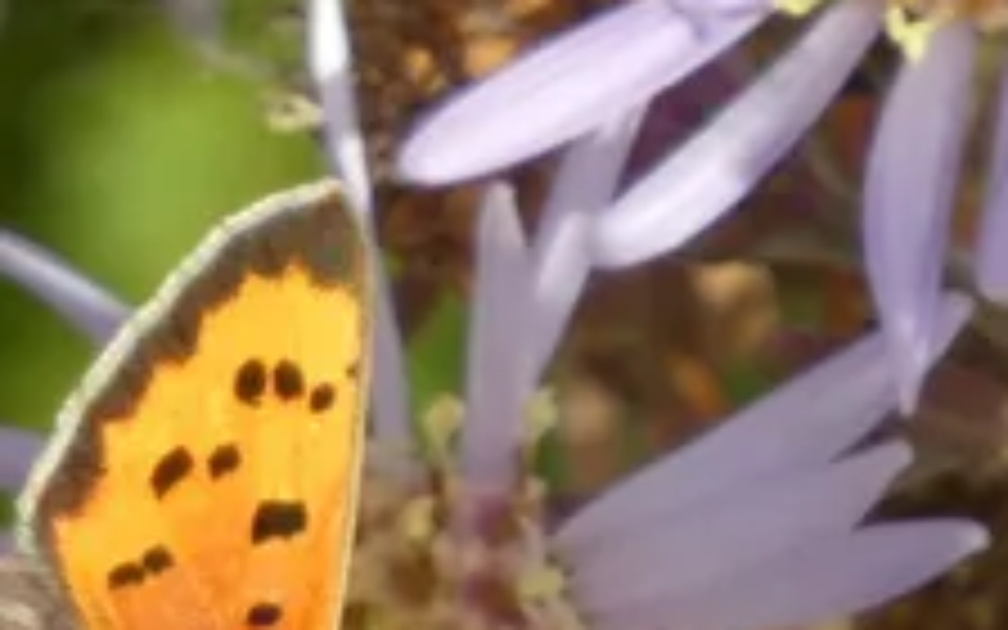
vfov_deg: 0.7
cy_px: 788
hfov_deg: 1.0
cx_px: 162
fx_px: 55025
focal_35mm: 2003
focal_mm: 118.5
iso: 80
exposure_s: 1/100
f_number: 5.6
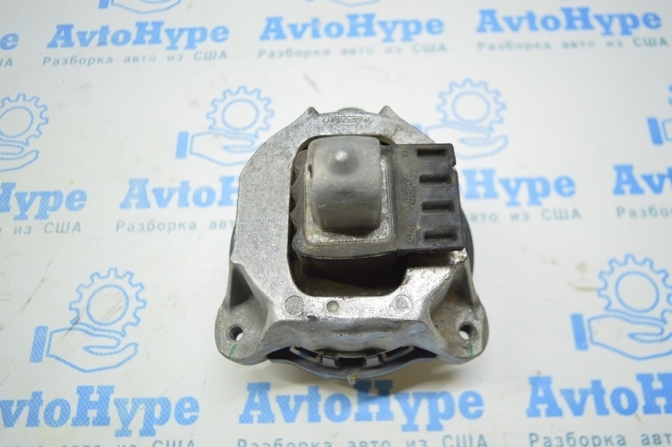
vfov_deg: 43.5
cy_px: 224
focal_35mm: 30
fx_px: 560
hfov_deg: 62.0
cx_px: 336
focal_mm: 20
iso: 400
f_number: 3.5
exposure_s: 1/40
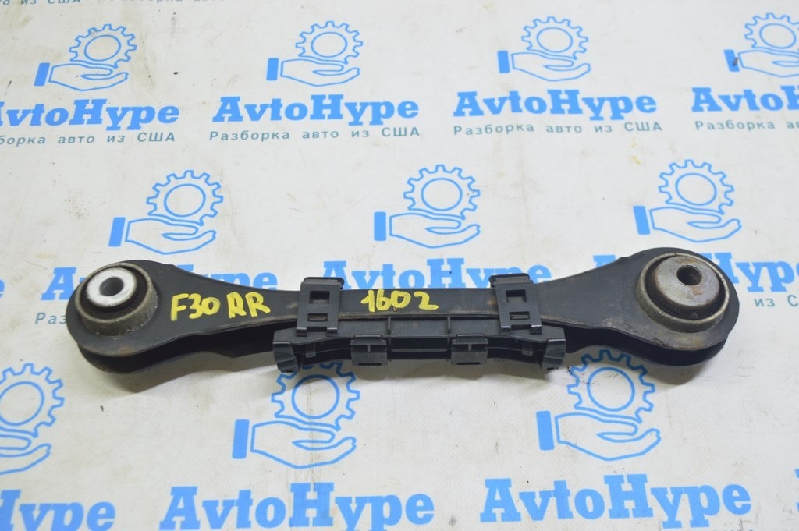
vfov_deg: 34.2
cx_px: 400
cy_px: 266
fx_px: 865
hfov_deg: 49.6
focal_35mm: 39
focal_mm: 26
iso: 400
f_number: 5.6
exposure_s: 1/20
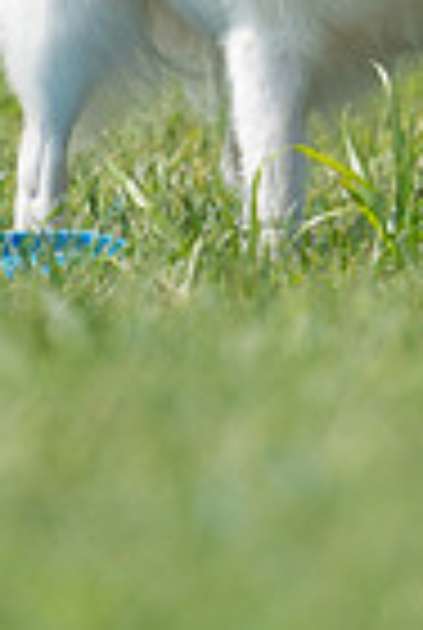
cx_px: 428
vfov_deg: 0.8
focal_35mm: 2481
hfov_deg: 0.6
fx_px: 43510
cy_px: -209
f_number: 6.3
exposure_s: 1/4000
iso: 800
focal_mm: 600
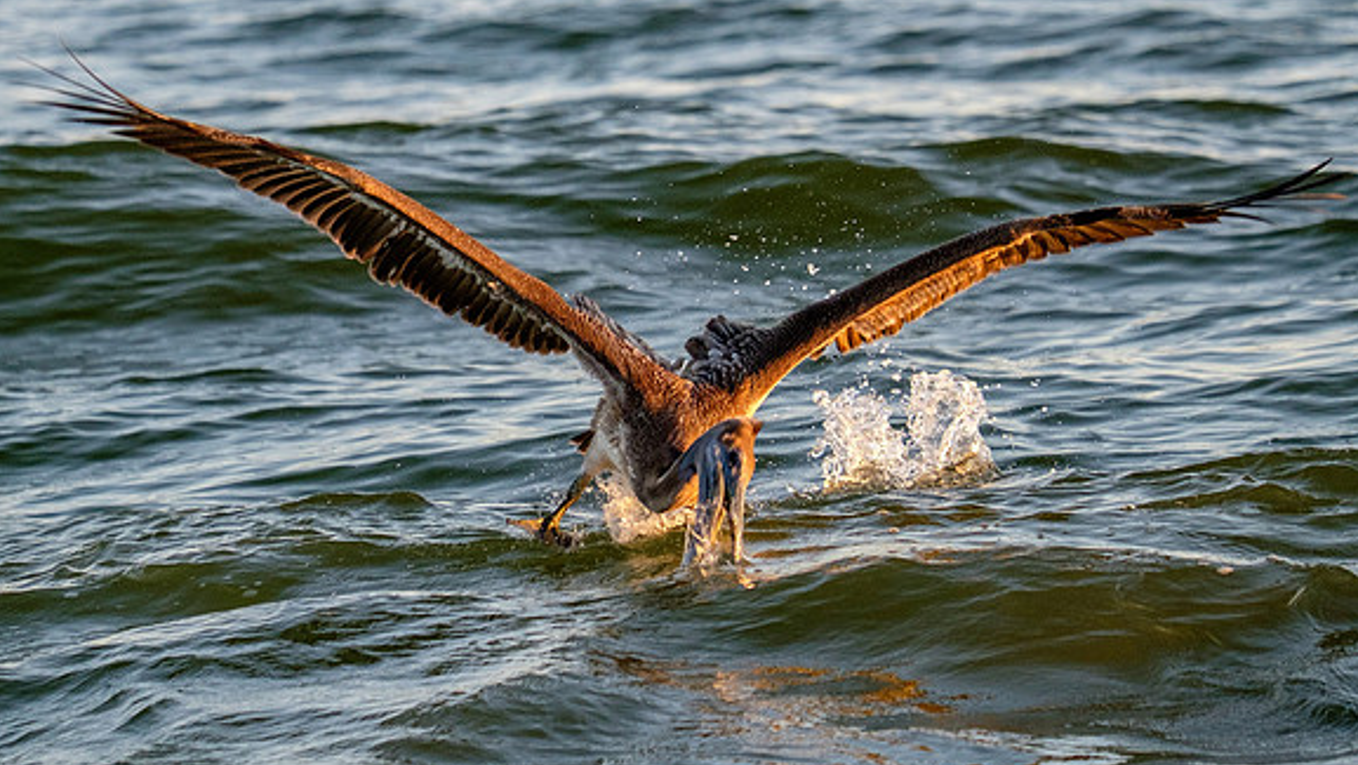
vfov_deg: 2.9
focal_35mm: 415
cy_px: 206
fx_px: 14948
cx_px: 617
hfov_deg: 5.2
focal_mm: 200
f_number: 5.6
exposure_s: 1/1000
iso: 800
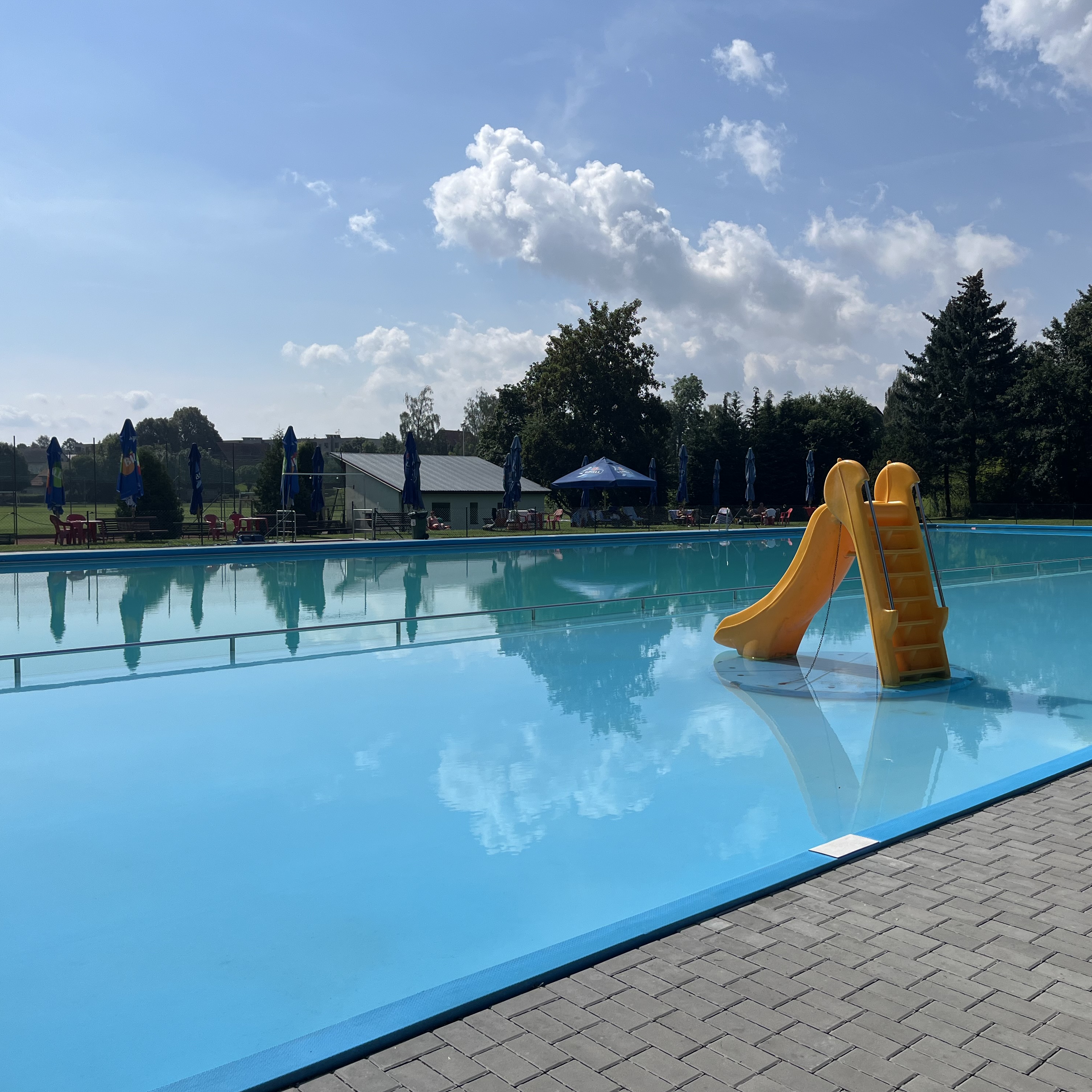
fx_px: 1106
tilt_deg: -3.0
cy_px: 541
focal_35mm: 31
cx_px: 682
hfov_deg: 52.0
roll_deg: -1.3
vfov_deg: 52.5
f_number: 1.6
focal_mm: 5.1
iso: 50
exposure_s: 1/7874
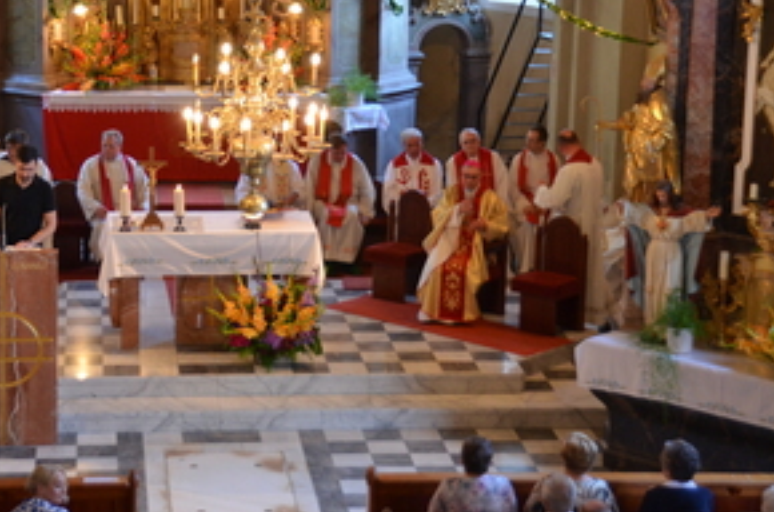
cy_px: 160
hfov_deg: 16.9
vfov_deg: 11.3
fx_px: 2596
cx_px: 270
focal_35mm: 121
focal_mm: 52
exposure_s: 1/40
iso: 800
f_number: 4.8
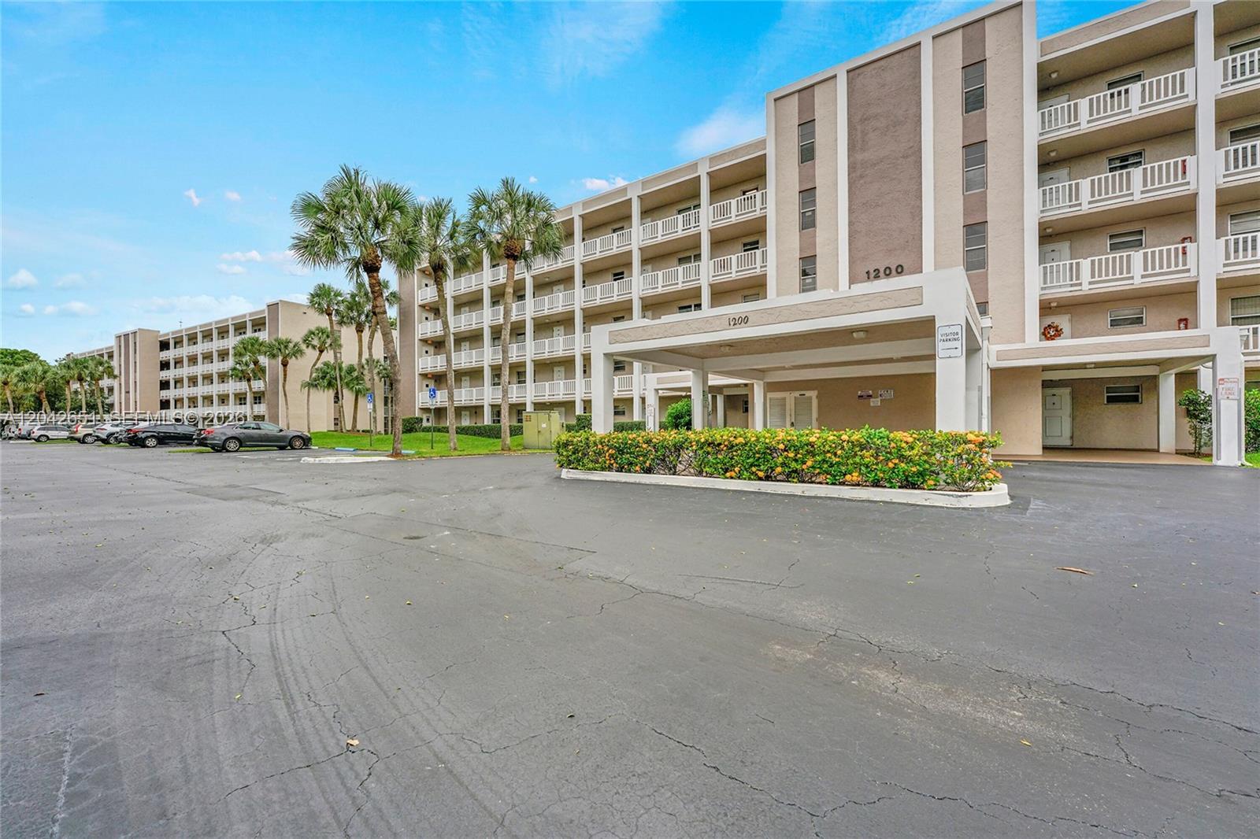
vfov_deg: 81.2
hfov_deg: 104.3
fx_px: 490
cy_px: 420
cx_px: 630
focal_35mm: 14
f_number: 8
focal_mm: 14
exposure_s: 1/160
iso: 400
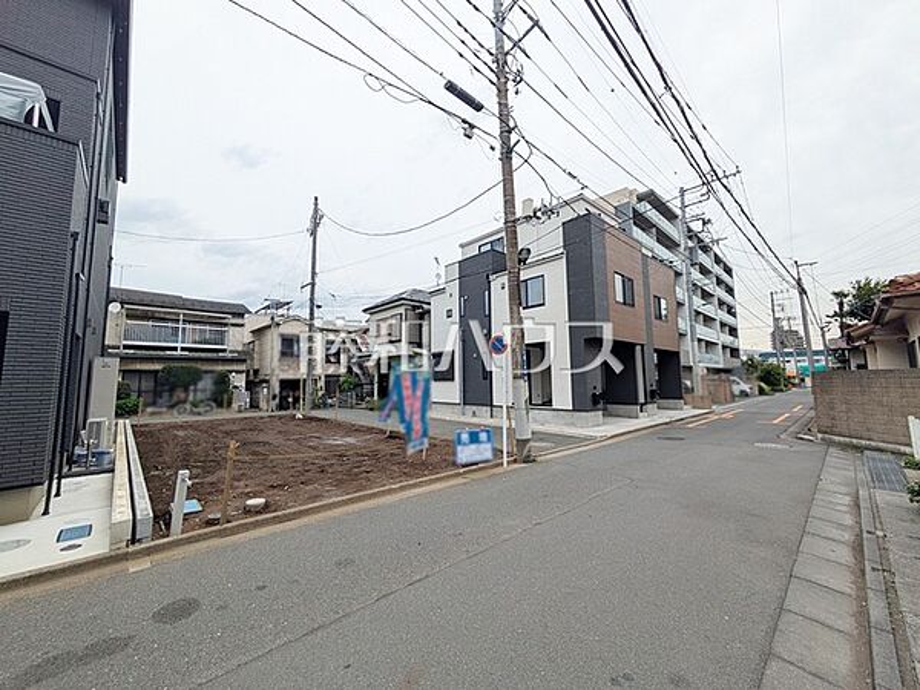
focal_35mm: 14
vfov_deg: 85.7
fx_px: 372
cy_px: 345
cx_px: 460
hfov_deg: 102.1
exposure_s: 1/796
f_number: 2.2
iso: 51
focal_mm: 1.83
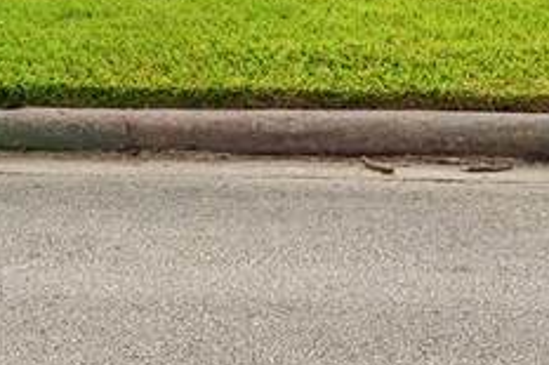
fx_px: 1886
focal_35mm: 124
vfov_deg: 10.8
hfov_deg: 15.6
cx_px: -200
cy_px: -124
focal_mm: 22.5
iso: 200
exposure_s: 1/800
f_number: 11
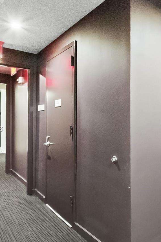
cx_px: 141
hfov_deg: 43.0
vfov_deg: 65.4
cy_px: 129
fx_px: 188
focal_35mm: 28
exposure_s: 1/15
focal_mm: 10
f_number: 8
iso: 22800
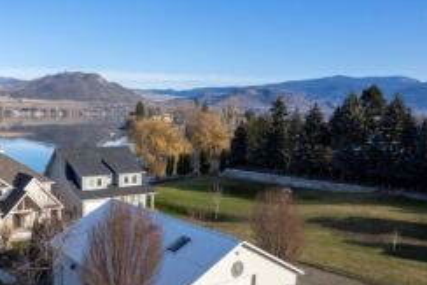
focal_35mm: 36
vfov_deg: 36.8
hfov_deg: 50.4
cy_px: 171
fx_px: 427
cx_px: 94
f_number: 2.8
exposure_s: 1/2000
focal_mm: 8.38
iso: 200
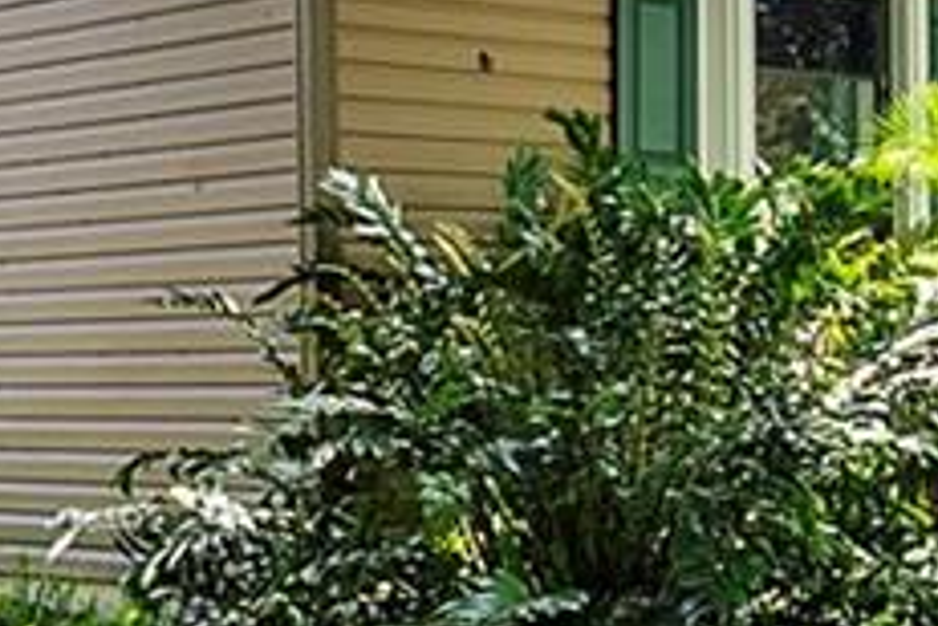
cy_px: 362
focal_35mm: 104
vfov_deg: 13.2
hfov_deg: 19.1
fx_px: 2710
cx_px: 942
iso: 100
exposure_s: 1/25
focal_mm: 10
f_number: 11
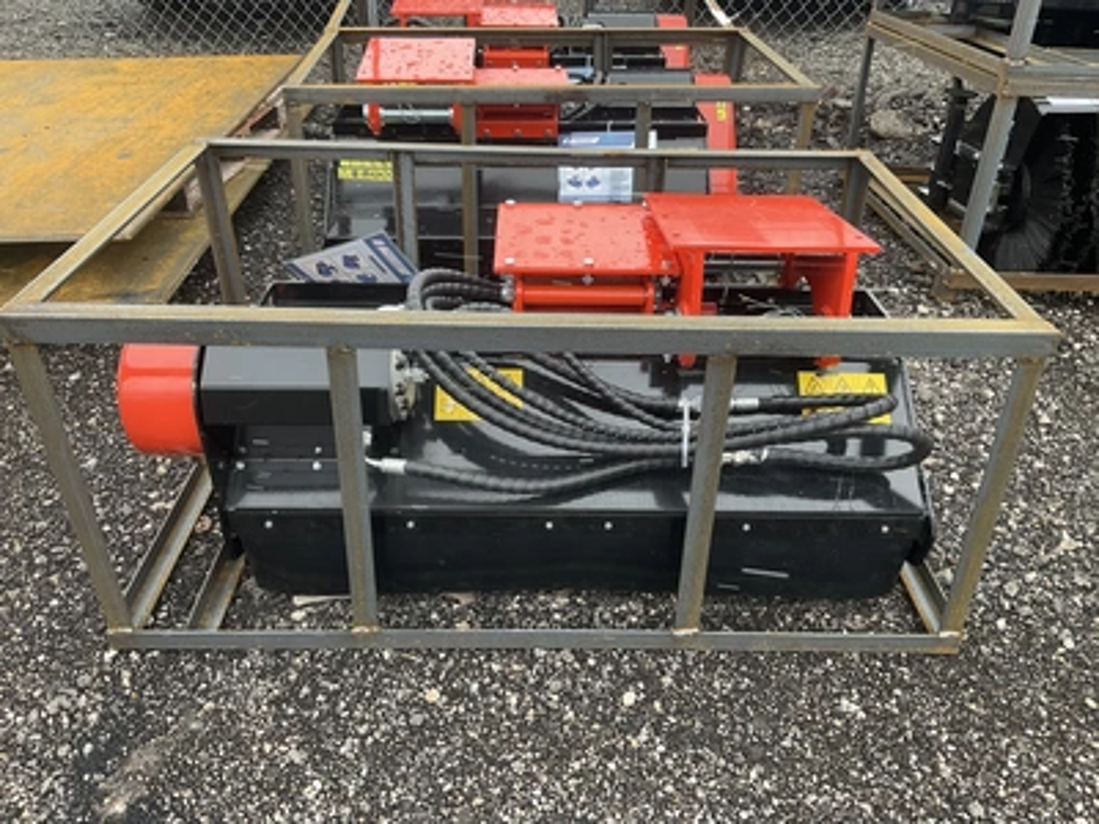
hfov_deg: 61.7
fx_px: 921
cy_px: 412
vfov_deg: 48.2
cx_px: 550
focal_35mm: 29
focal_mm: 3
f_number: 1.8
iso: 32
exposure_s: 1/122
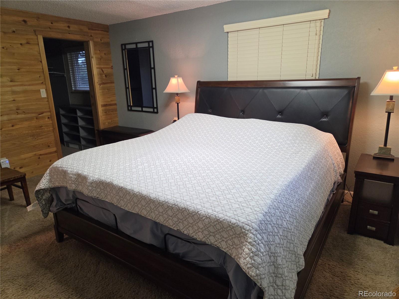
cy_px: 150
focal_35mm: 23
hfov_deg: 73.9
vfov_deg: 58.9
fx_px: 265
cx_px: 200
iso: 320
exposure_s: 1/120
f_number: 1.8
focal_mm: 5.4
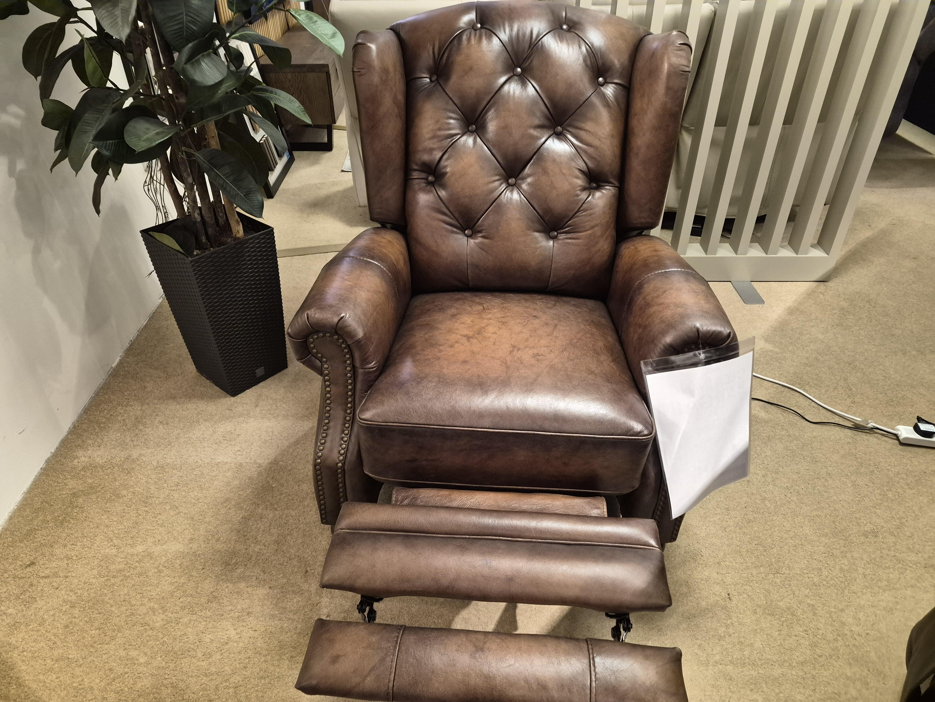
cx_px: 468
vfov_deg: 58.9
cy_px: 351
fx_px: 621
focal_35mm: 23
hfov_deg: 73.9
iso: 1000
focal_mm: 5.4
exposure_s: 1/100
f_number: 1.8
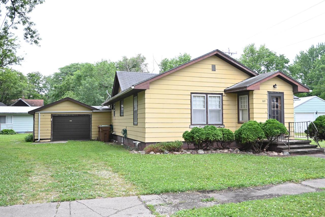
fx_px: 271
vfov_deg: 43.6
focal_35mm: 30
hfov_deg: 61.9
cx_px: 162
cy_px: 108
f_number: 3.8
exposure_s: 1/1000
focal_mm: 20
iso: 800
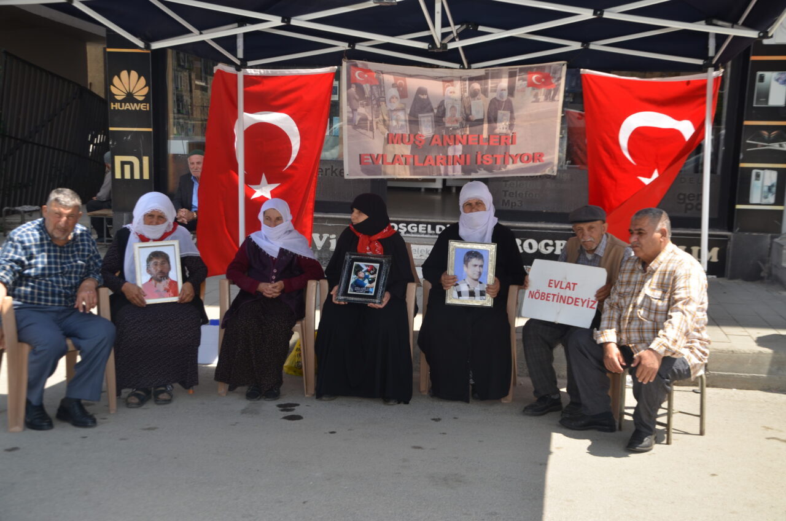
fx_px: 915
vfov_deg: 31.8
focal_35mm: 42
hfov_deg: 46.5
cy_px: 260
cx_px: 393
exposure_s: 1/250
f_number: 4.5
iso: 100
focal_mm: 28
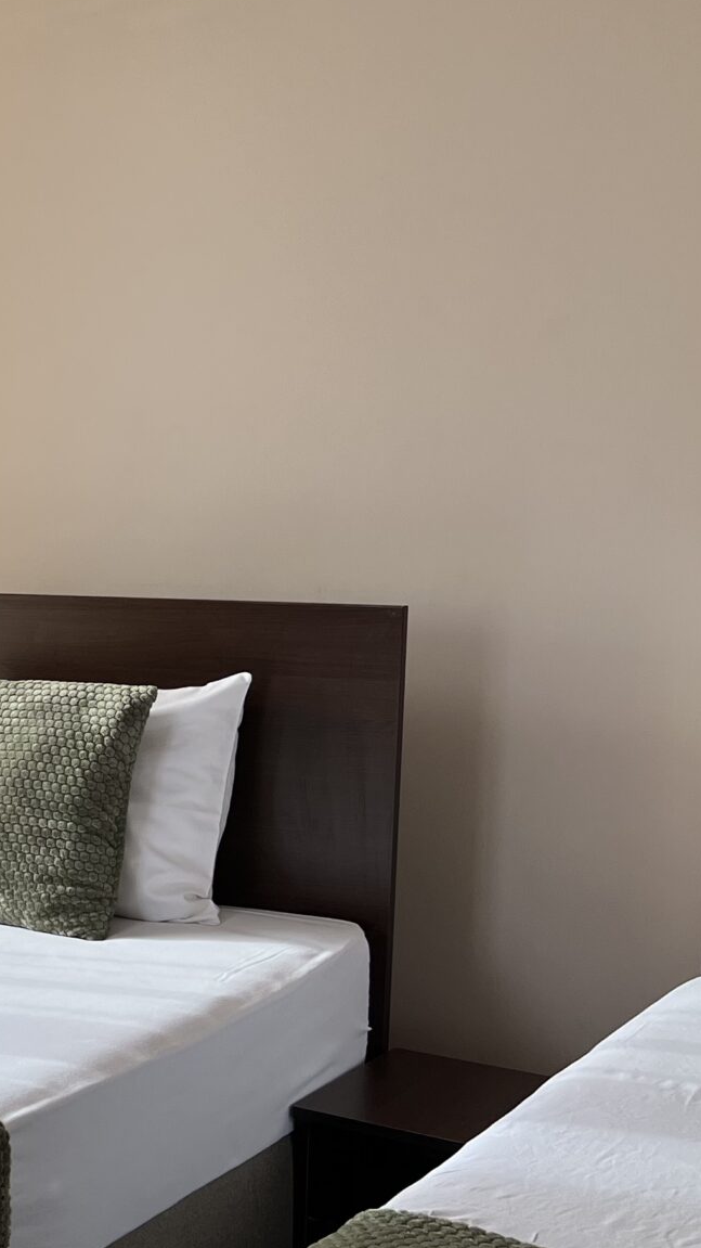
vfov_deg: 33.1
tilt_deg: -10.0
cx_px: -613
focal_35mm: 63
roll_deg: +4.2
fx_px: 2083
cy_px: 799
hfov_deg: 15.8
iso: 40
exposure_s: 1/191
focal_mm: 5.7
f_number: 1.5
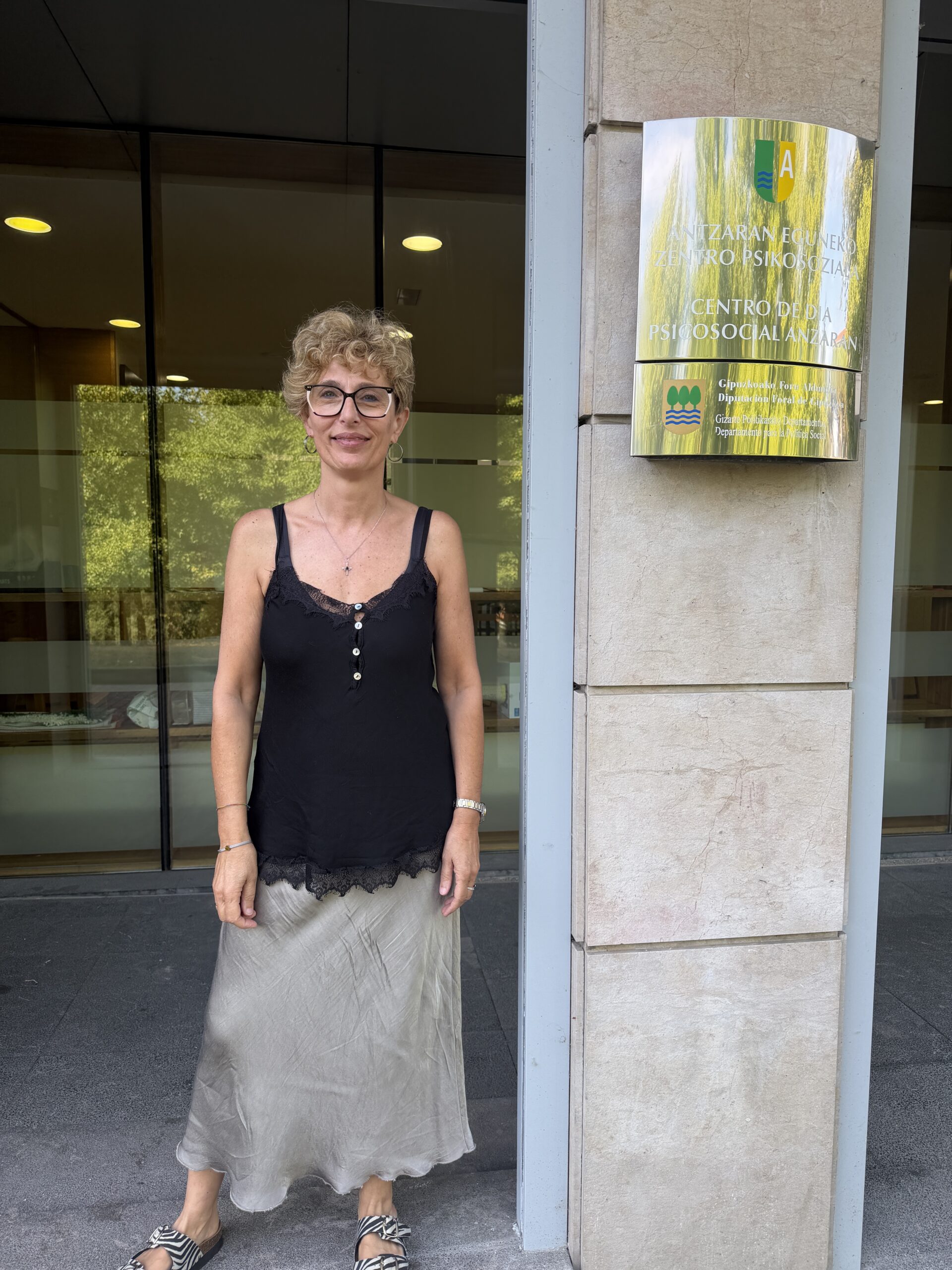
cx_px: 476
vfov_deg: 71.6
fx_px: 880
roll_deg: +0.1
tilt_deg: -5.4
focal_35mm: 24
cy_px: 635
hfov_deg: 56.8
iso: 80
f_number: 1.78
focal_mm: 6.76
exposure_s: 1/414
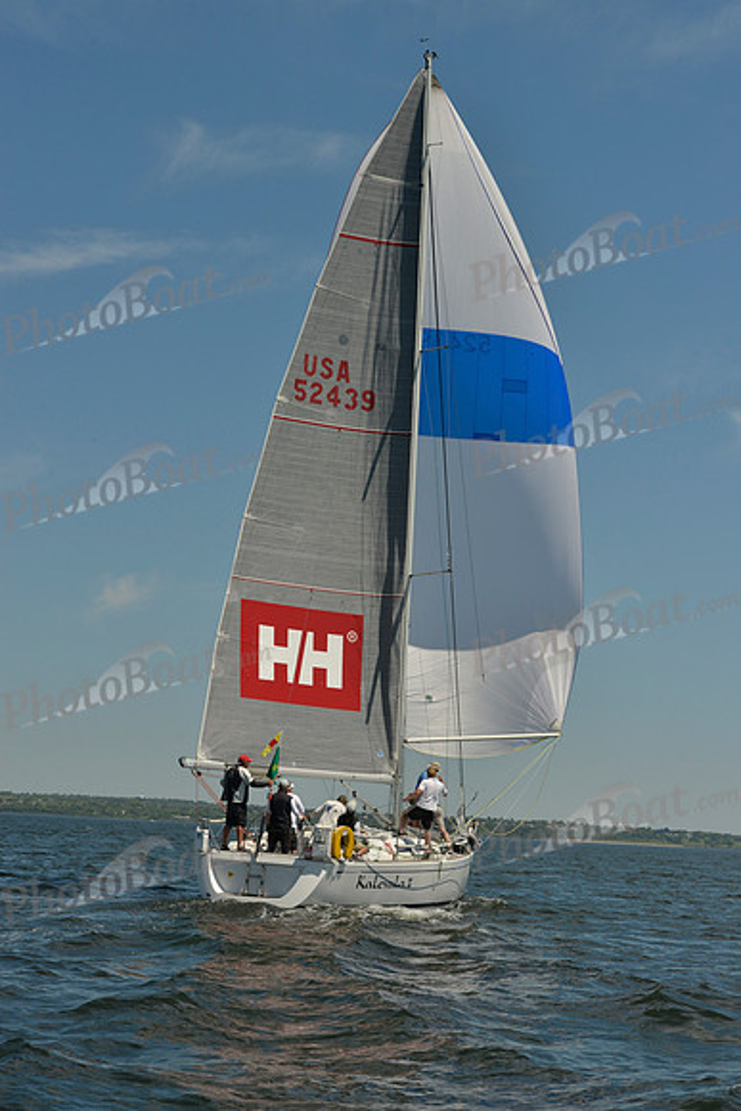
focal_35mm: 70
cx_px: 370
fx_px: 2160
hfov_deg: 19.5
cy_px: 556
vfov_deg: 28.8
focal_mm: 70
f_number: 10
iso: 280
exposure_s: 1/1600
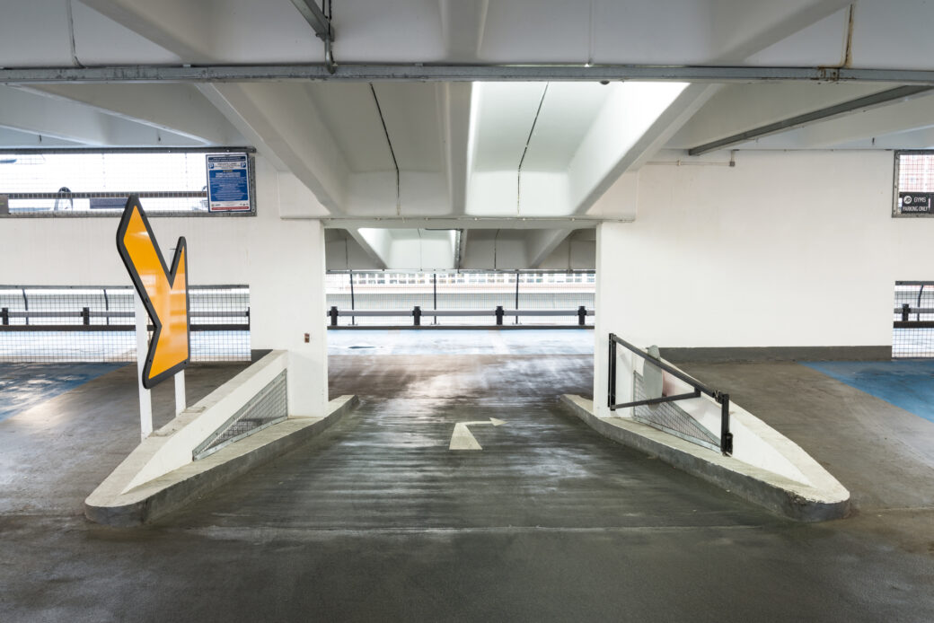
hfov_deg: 58.7
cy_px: 312
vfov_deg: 41.1
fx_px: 830
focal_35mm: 32
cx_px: 467
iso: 100
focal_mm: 32
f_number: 9
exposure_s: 2
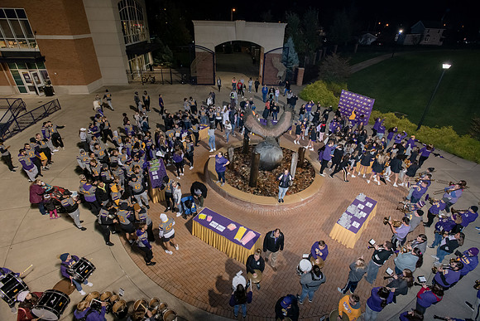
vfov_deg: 70.5
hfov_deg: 93.3
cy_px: 160
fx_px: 227
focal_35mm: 17
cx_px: 240
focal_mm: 17
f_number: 5.6
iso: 2500
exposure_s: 1/80
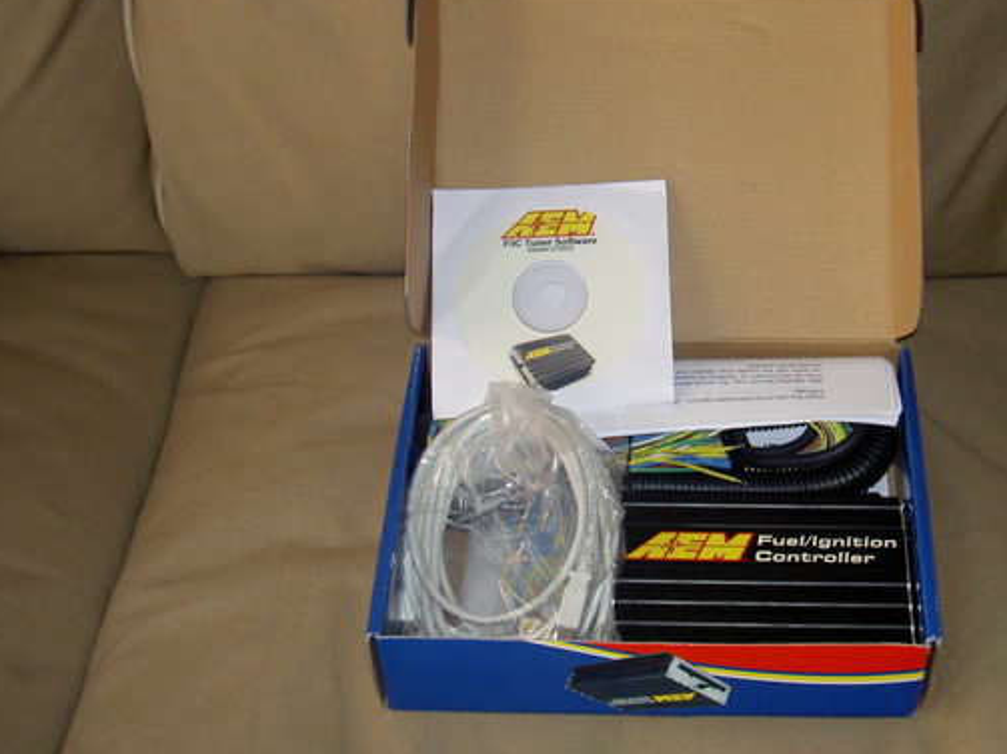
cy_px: 340
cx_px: 629
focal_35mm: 56
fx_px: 1629
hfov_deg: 34.2
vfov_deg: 26.1
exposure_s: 1/60
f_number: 2.9
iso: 200
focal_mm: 9
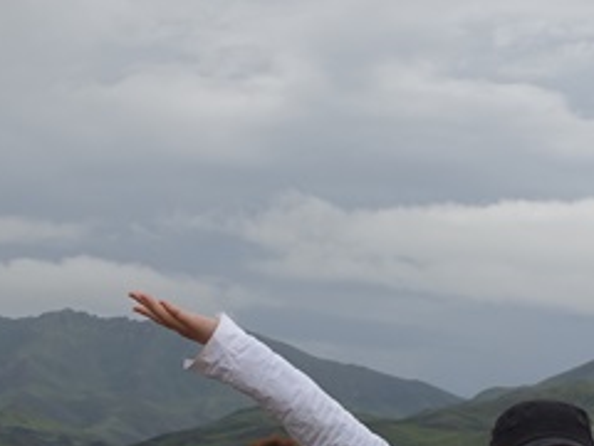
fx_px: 3054
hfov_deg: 11.0
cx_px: 582
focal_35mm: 178
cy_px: 370
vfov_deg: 8.3
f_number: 5.6
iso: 125
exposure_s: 1/250
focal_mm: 22.18
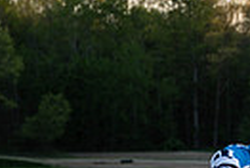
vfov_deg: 7.1
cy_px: 274
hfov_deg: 9.6
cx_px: 583
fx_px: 1329
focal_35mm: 191
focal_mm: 39
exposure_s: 1/200
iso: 100
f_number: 4
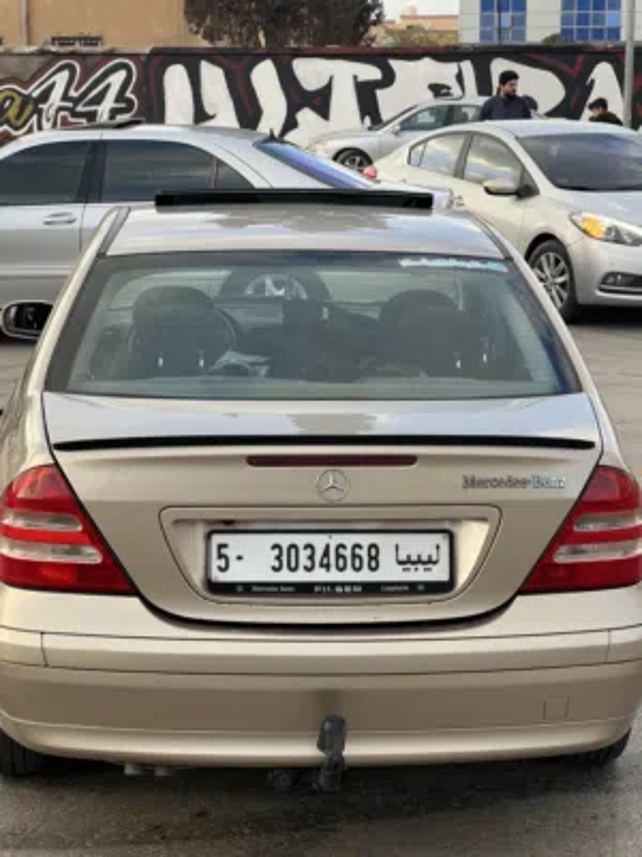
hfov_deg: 19.1
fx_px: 1904
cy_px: 428
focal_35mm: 77
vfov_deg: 25.3
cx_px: 321
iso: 40
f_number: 2.8
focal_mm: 9
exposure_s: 1/99
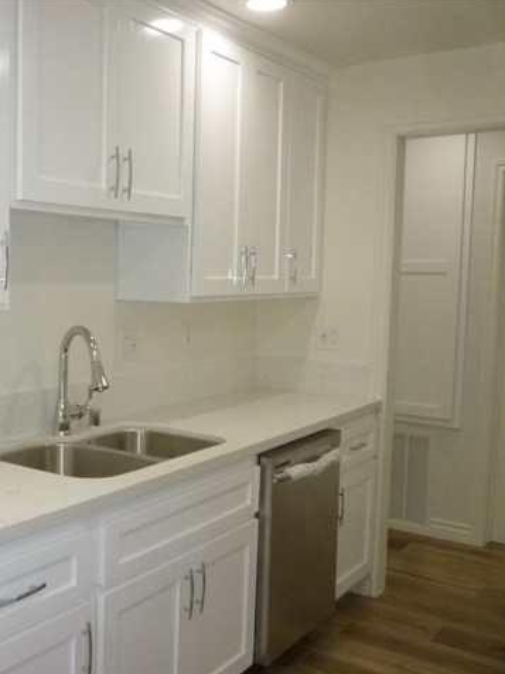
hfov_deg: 35.1
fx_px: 759
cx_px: 68
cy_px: 337
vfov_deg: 47.9
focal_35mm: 39
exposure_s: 1/160
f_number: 3.3
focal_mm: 5.2
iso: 400
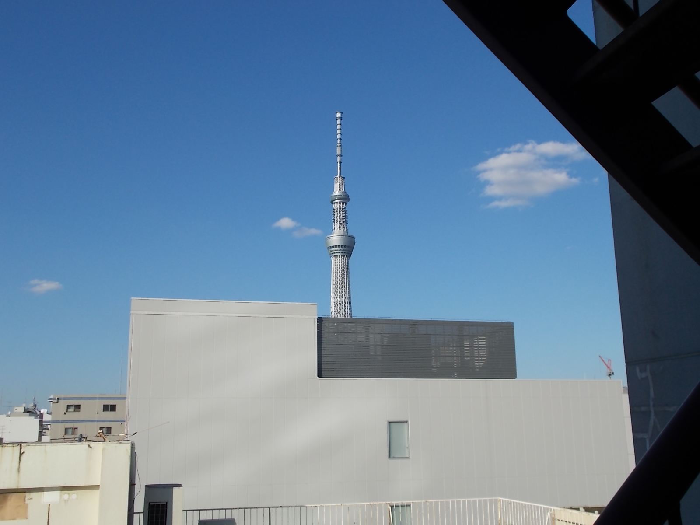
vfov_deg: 36.8
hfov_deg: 47.9
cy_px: 262
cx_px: 350
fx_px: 789
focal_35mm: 39
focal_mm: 6.9
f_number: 9.8
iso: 80
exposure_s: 1/160
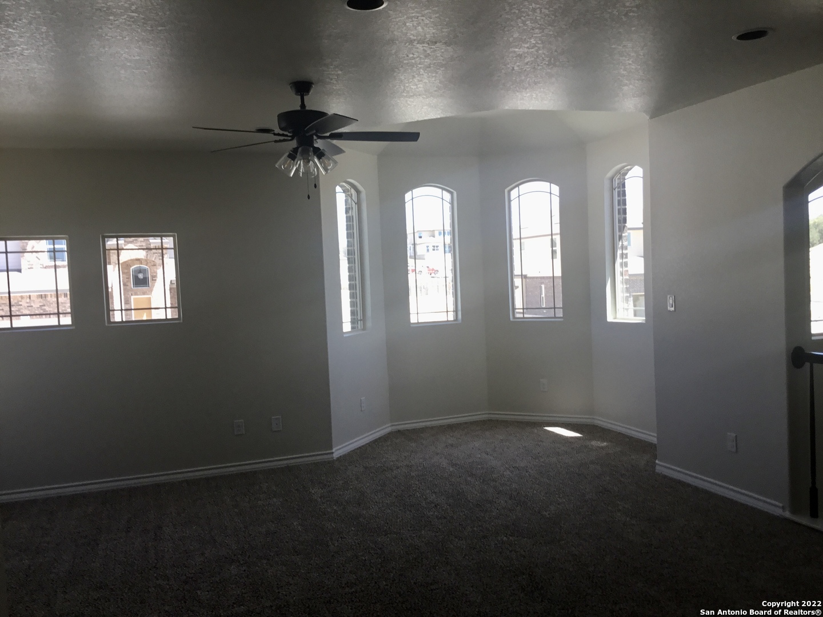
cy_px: 308
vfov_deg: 45.4
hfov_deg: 58.4
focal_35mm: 31
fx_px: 737
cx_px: 412
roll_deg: +0.4
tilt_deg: -6.8
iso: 32
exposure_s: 1/120
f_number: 2.4
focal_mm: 3.3
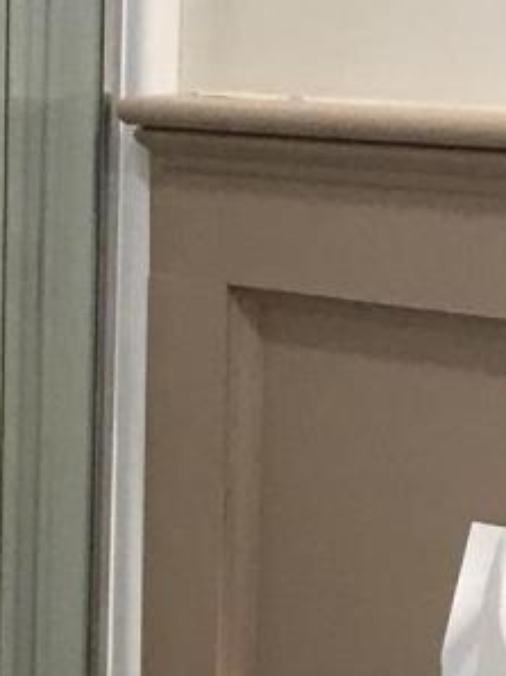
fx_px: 3669
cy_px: 916
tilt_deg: -13.1
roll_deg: -1.1
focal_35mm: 188
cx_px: 168
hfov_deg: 7.9
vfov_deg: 10.3
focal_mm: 3.99
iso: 32
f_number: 1.8
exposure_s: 1/30
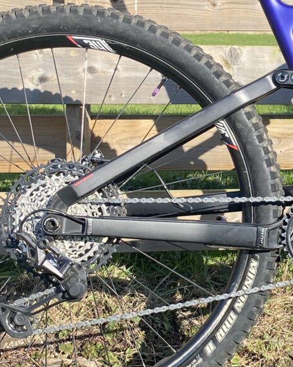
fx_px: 955
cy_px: 111
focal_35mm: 88
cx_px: 395
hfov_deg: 16.4
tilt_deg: -6.4
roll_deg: -1.1
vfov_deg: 21.6
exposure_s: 1/1124
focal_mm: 4.25
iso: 32
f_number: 1.8
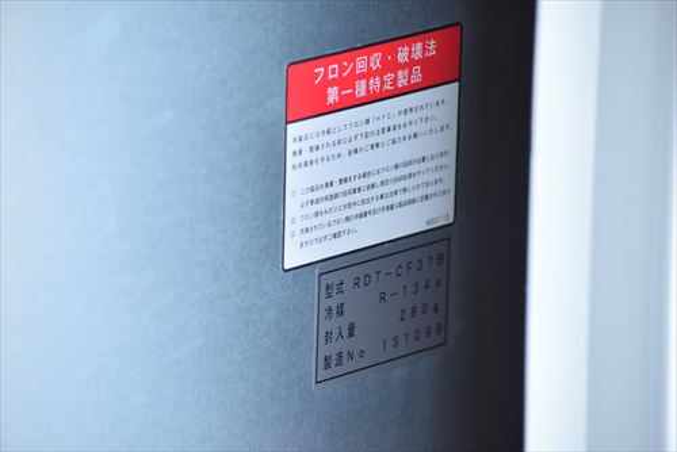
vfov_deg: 7.1
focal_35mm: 195
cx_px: 338
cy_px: 226
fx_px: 3669
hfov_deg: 10.5
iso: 1250
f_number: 6.3
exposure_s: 1/250
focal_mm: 130
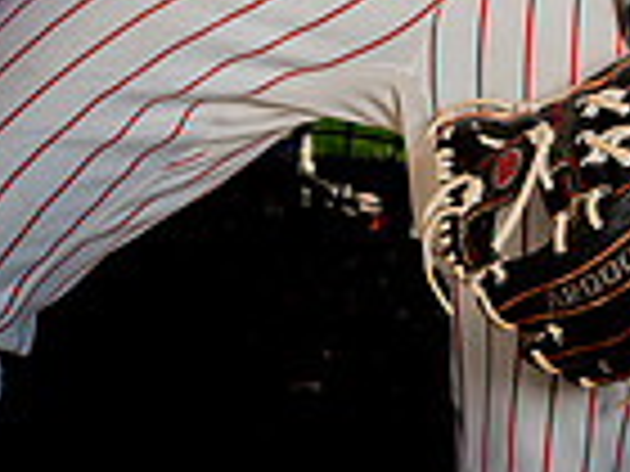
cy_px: -508
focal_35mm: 182
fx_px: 3312
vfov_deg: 7.8
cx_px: 526
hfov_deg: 10.8
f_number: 8
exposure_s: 1/250
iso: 125
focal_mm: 59
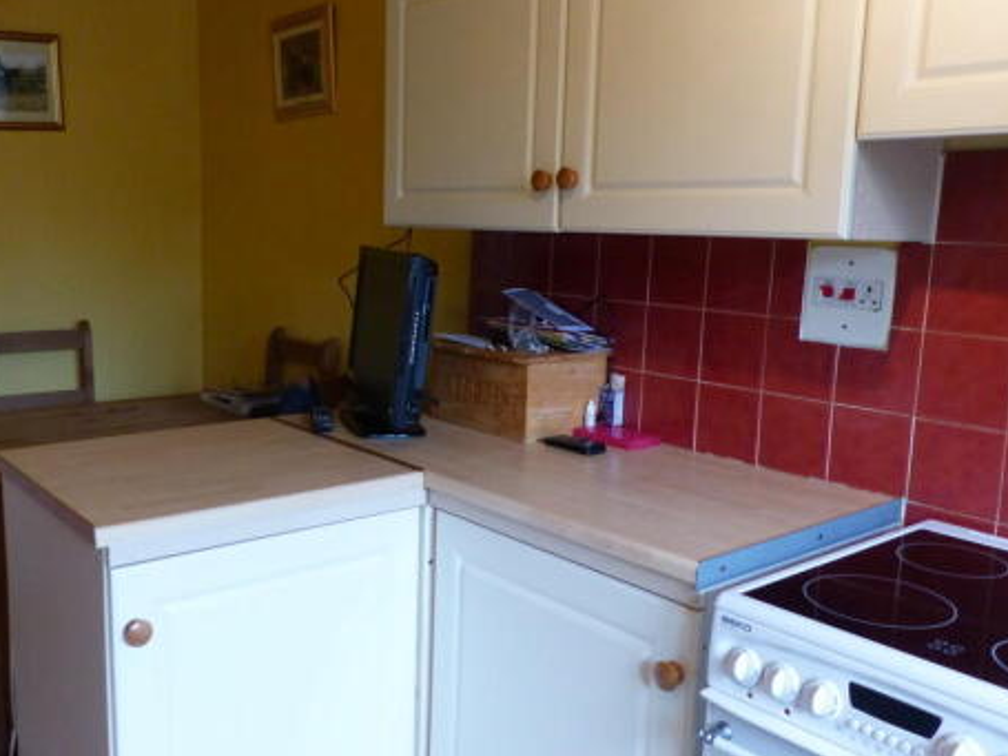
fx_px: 932
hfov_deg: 56.5
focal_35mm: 32
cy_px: 371
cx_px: 420
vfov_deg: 44.1
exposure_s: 1/50
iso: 400
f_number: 2.8
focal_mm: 4.5
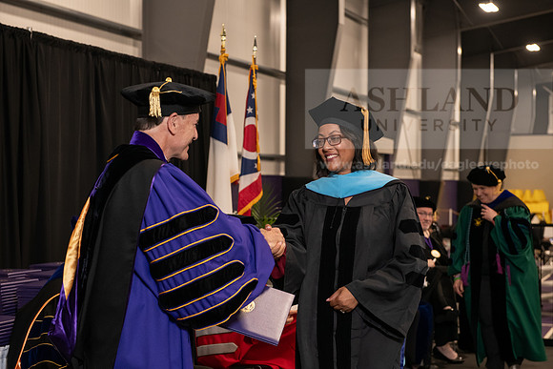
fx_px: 1075
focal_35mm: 70
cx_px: 276
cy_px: 184
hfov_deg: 28.8
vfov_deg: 19.5
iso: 2000
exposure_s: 1/125
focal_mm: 70
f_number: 5
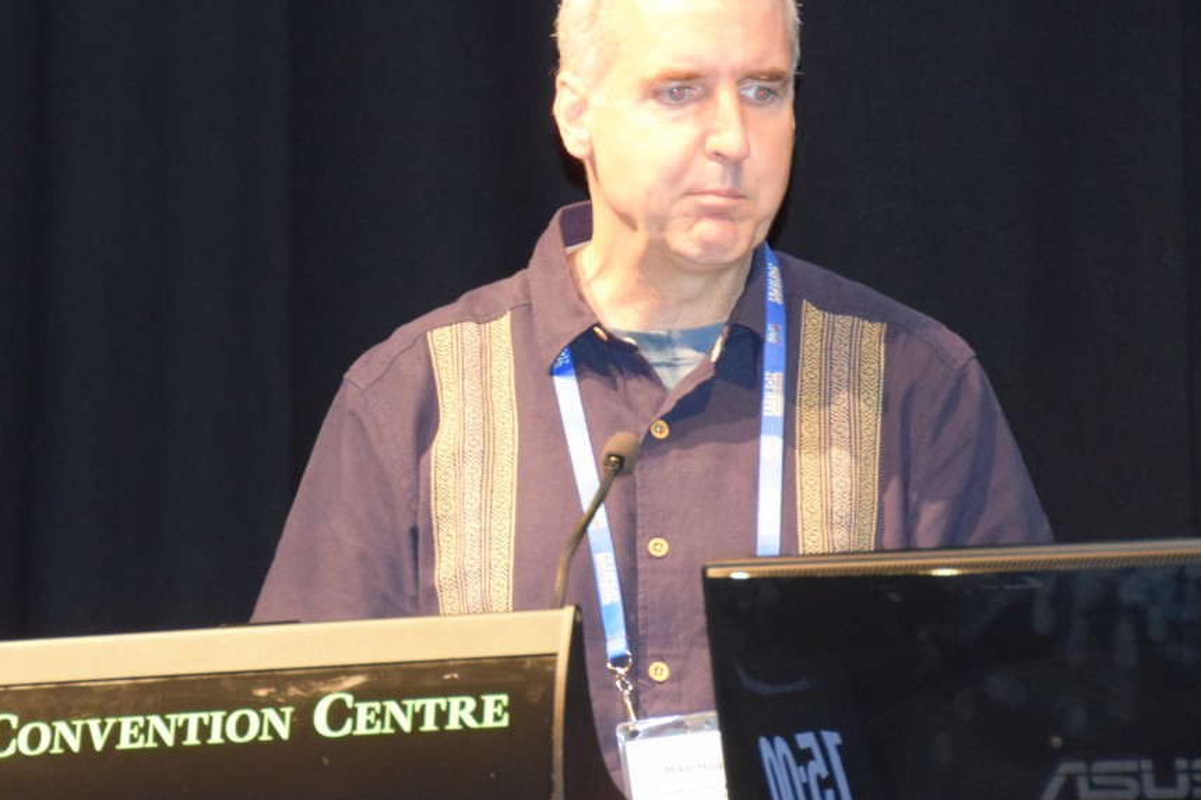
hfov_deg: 7.3
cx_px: 415
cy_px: 278
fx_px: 9429
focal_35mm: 283
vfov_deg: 4.9
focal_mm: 135
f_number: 5.6
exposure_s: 1/60
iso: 3200
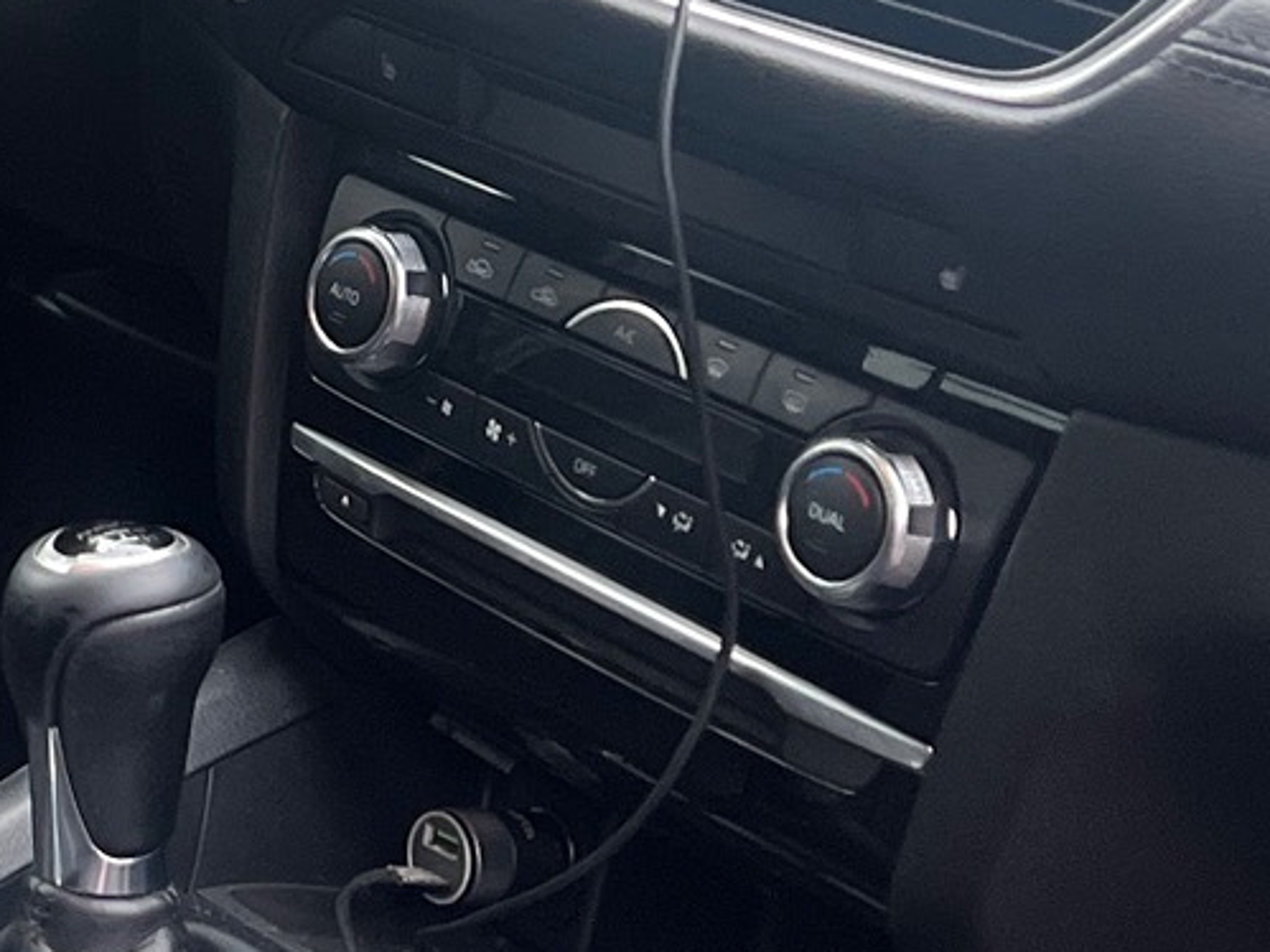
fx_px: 3851
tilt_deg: -18.4
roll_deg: -0.4
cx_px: -624
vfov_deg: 13.9
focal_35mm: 105
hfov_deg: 17.0
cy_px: 18
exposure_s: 1/111
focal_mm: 5.7
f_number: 1.5
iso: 125
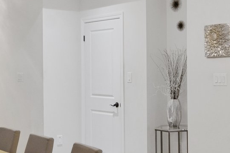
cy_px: 67
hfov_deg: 31.6
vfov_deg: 22.2
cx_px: 198
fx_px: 390
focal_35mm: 61
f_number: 5.6
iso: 2500
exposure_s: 1/30
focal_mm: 16
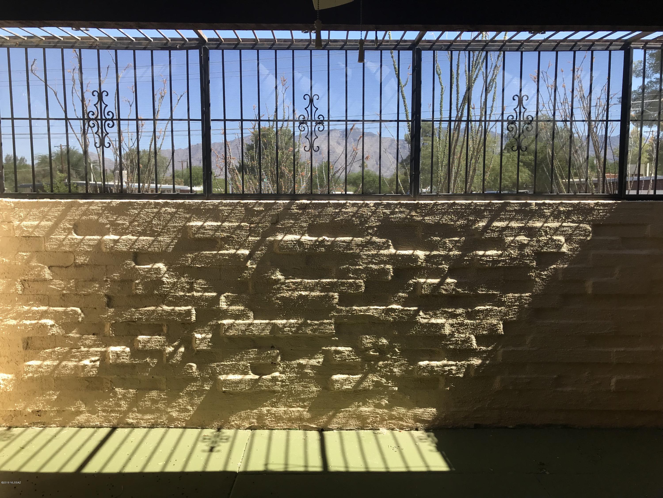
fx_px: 536
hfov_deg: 63.4
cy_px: 249
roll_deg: +0.4
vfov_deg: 49.7
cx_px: 332
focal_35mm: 28
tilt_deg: -6.9
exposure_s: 1/656
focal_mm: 3.99
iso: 20
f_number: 1.8
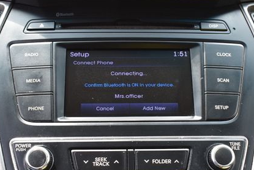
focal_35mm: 58
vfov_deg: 23.5
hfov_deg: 34.6
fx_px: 408
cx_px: 131
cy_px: 89
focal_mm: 25
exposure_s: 1/60
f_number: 8
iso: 400
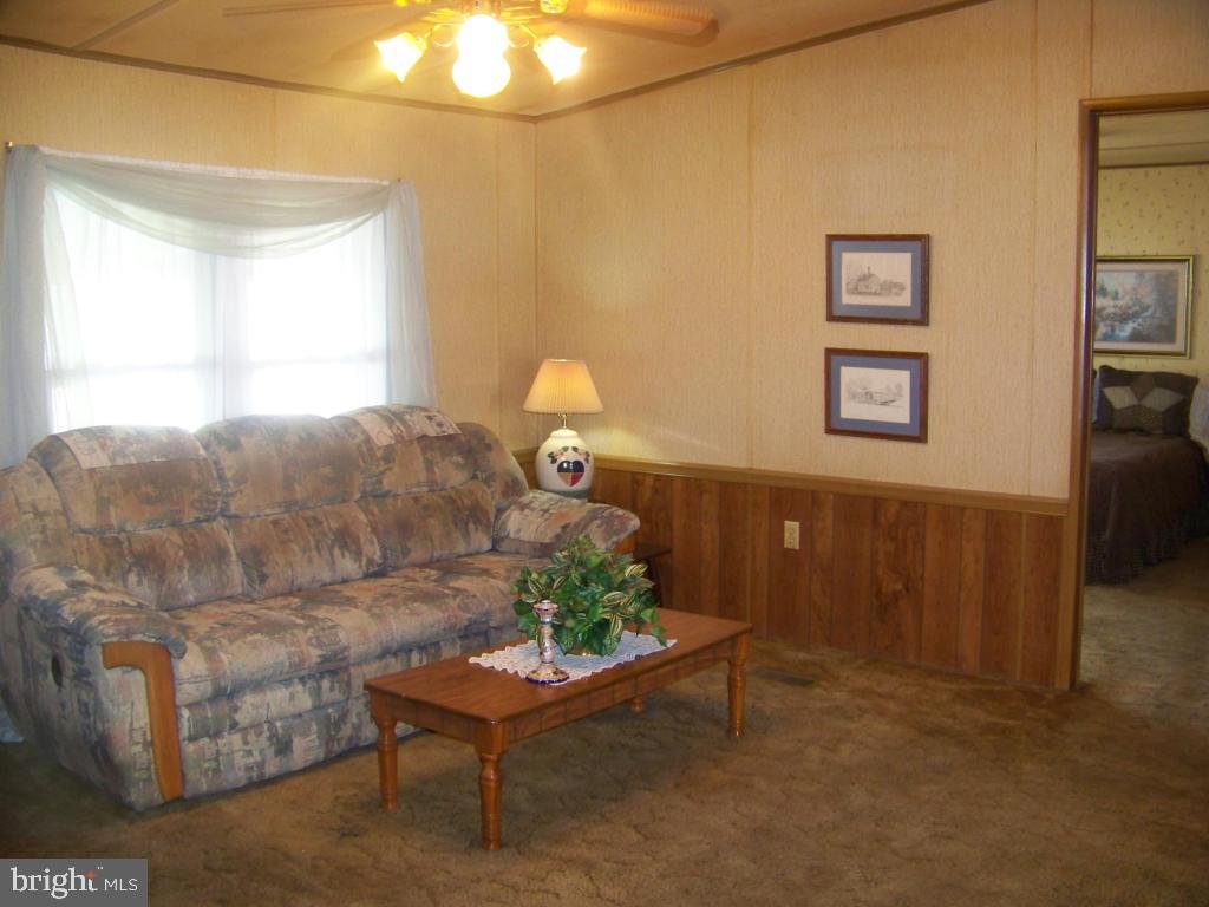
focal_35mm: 36
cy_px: 454
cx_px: 604
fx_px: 1257
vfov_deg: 39.7
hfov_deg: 51.4
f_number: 2.8
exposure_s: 1/30
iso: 200
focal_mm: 5.85
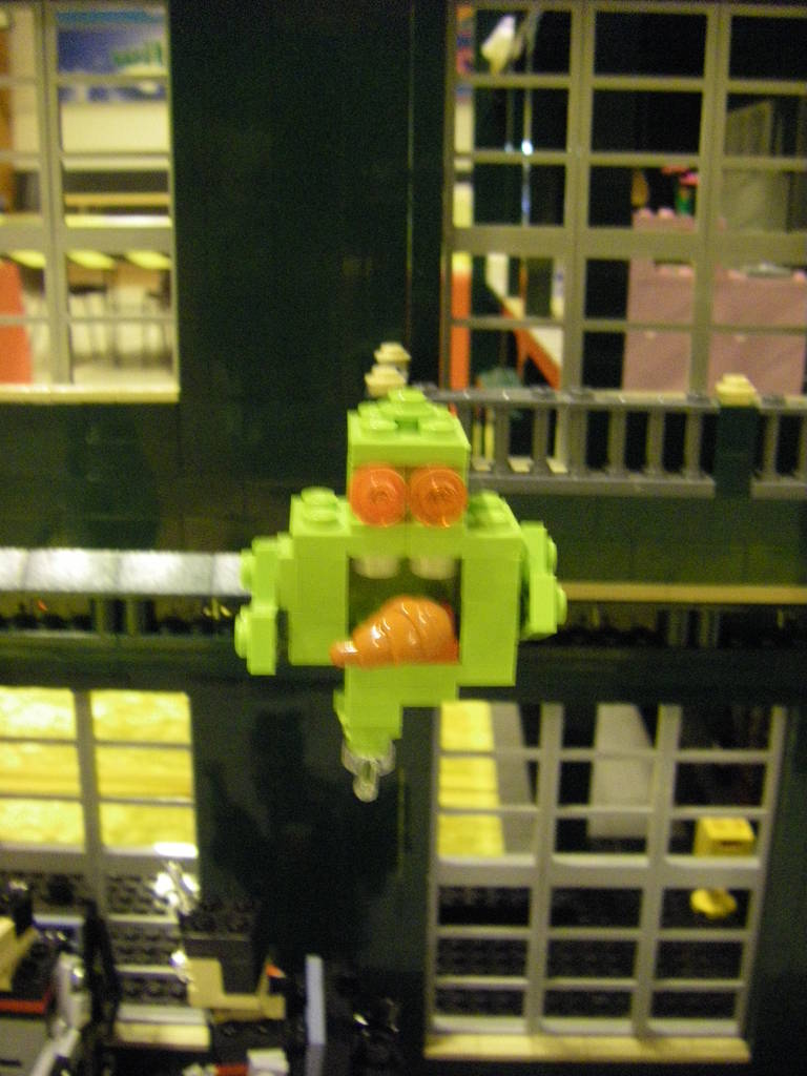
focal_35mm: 38
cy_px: 538
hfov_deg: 37.7
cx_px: 404
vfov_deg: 49.0
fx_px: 1181
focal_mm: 6.3
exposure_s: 1/10
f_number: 3.5
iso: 800
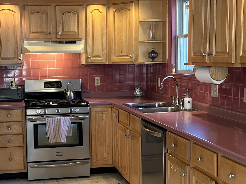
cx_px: 77
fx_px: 419
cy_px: 97
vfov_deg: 24.8
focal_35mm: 59
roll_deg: +0.9
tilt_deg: -6.4
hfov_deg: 32.4
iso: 125
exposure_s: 1/60
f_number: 1.78
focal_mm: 6.86
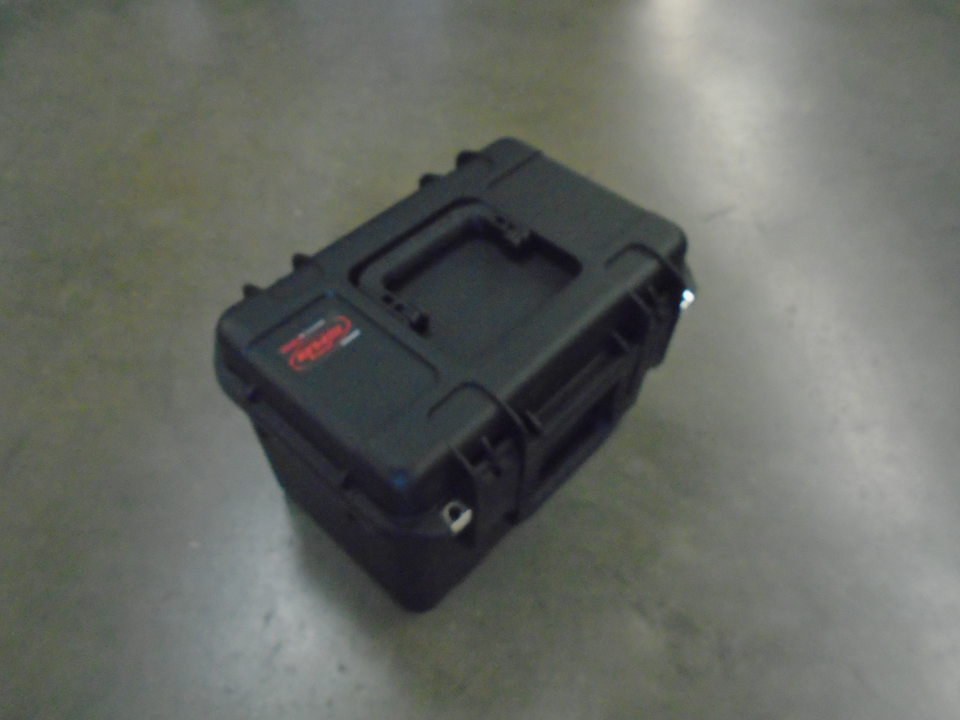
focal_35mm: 26
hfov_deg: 67.3
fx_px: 721
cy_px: 360
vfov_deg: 53.1
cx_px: 480
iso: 1000
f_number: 3.2
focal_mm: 4.6
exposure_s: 1/60
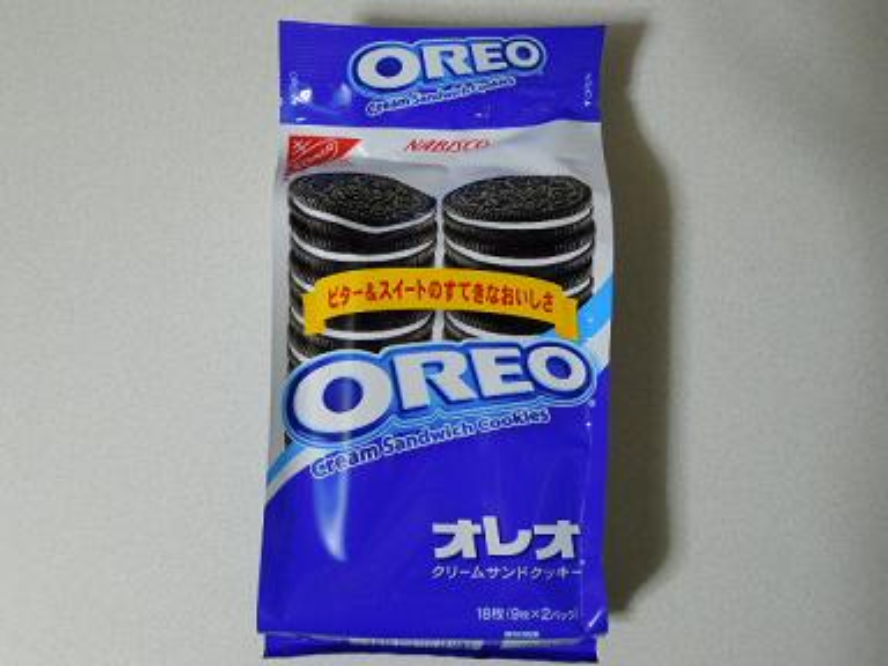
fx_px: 1180
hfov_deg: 41.2
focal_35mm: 46
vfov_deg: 31.5
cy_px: 333
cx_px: 444
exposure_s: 1/40
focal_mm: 8.3
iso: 400
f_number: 3.4
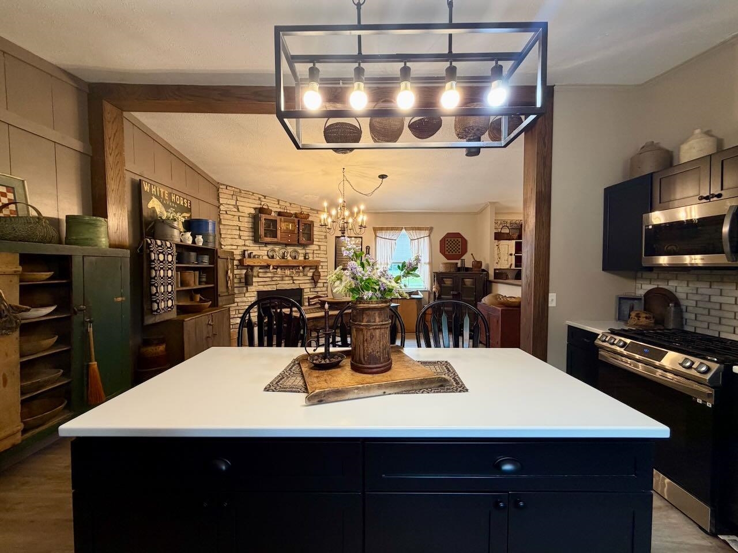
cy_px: 276
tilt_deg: -2.0
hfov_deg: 102.1
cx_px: 369
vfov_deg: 85.7
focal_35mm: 14
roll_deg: +0.1
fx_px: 298
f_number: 2.2
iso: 160
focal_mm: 2.22
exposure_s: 1/60
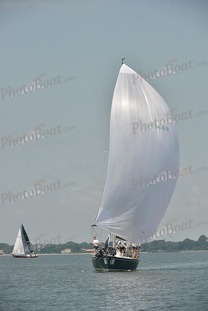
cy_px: 156
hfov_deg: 6.2
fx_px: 1905
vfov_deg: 9.4
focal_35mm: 220
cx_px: 104
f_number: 8
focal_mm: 220
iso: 320
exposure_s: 1/1250
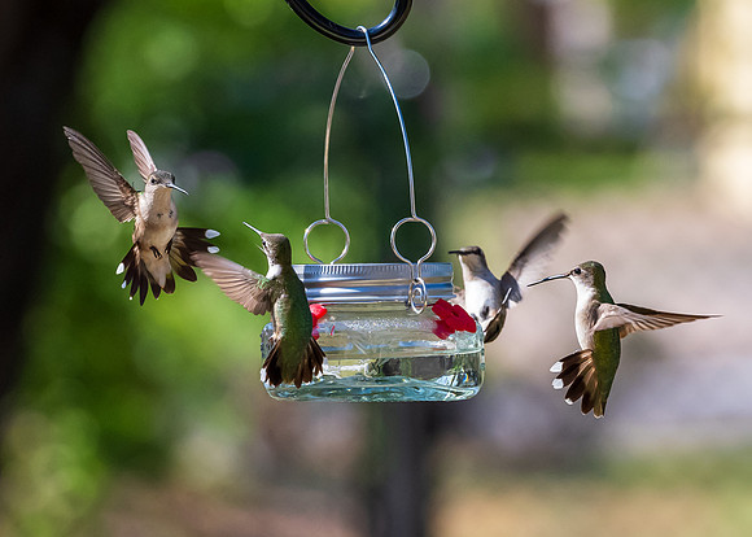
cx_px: 252
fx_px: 11506
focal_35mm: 539
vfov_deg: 2.7
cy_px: 285
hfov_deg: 3.7
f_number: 6.3
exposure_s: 1/3200
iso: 2200
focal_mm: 200
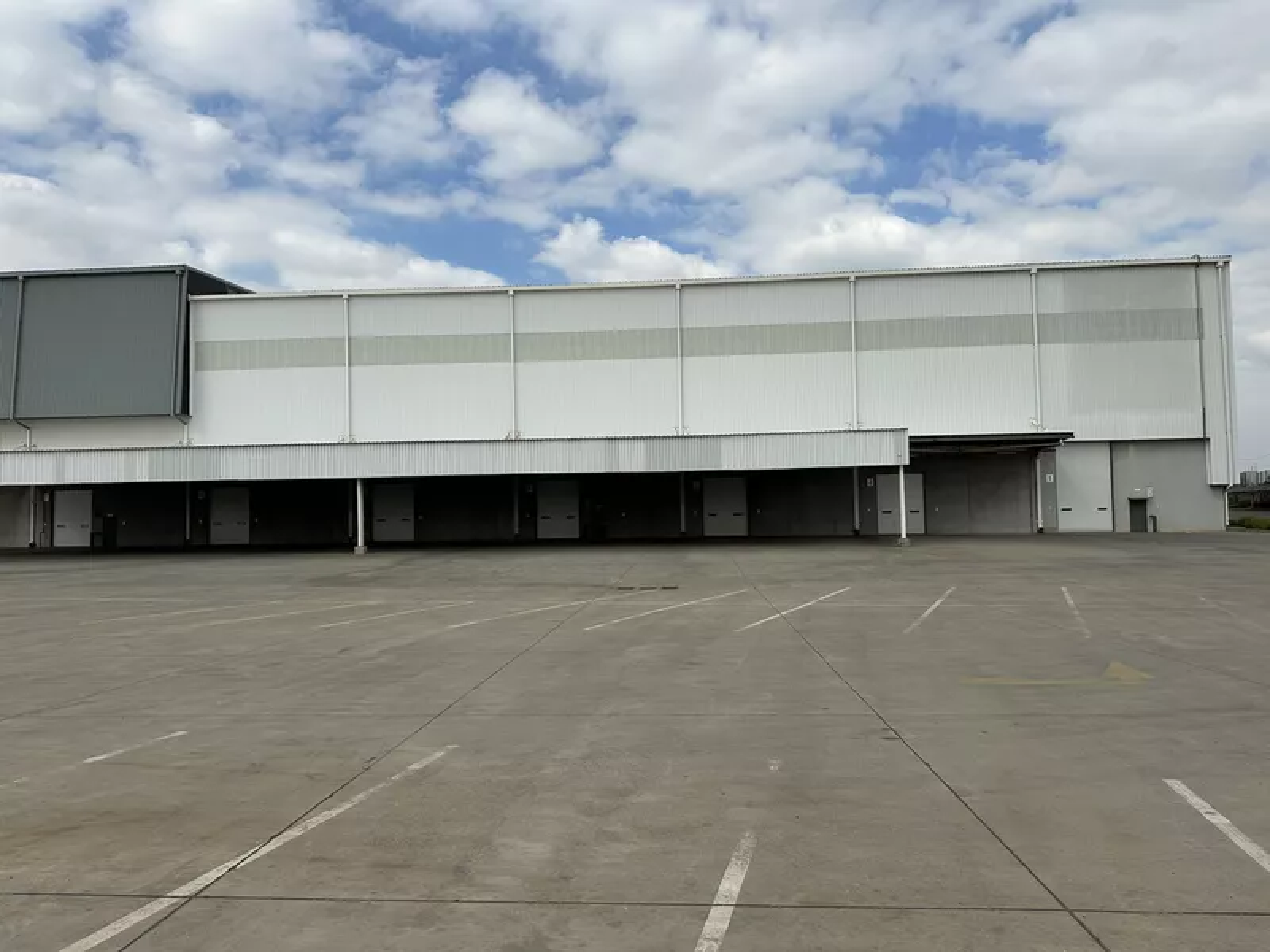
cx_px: 635
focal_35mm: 24
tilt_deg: +2.3
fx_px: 881
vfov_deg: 56.8
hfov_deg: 71.6
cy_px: 476
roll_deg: +0.8
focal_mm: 6.86
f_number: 1.78
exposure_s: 1/5848
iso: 80
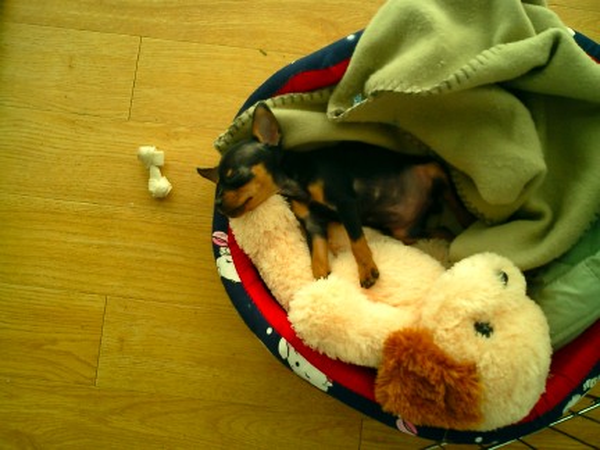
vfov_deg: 39.7
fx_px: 624
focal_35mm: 36
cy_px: 225
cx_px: 300
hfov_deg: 51.4
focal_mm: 7.5
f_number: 3.2
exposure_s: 1/100
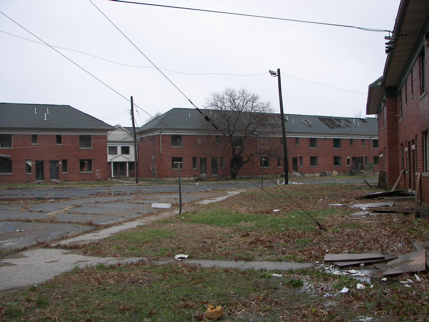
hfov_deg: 51.4
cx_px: 214
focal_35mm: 36
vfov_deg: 39.7
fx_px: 446
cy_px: 161
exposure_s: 1/60
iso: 50
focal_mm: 6
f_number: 2.8
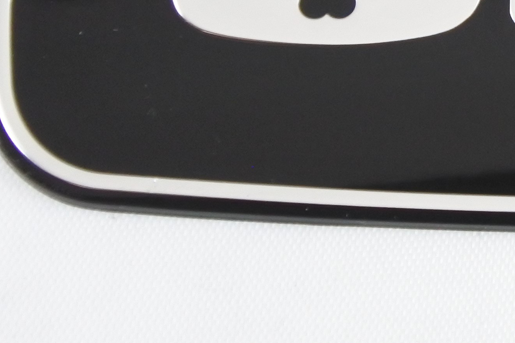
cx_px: 857
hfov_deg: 9.3
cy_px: -287
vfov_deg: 6.3
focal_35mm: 214
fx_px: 3061
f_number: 4.8
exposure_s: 1/125
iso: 800
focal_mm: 21.8
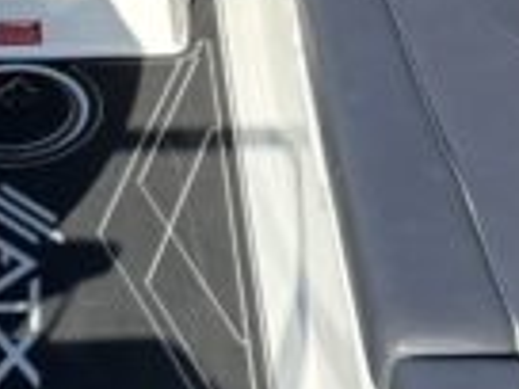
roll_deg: +5.4
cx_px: -2
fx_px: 1529
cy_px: 187
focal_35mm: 102
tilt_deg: -43.6
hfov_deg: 18.7
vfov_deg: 14.5
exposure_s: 1/1220
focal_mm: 5.96
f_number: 1.6
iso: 50
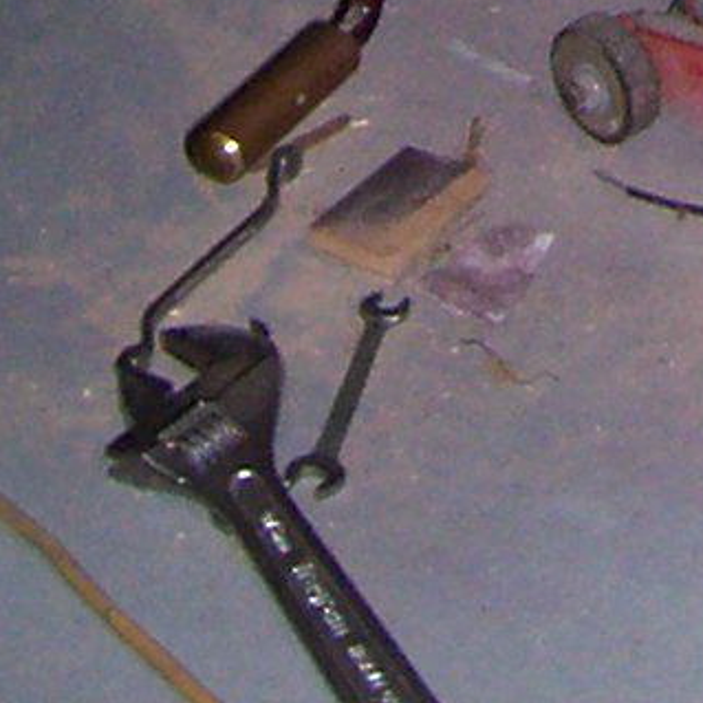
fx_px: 4986
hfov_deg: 7.9
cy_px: -1798
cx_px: 1161
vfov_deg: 6.8
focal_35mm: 217
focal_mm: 5.6
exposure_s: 1/112
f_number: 2.7
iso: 140
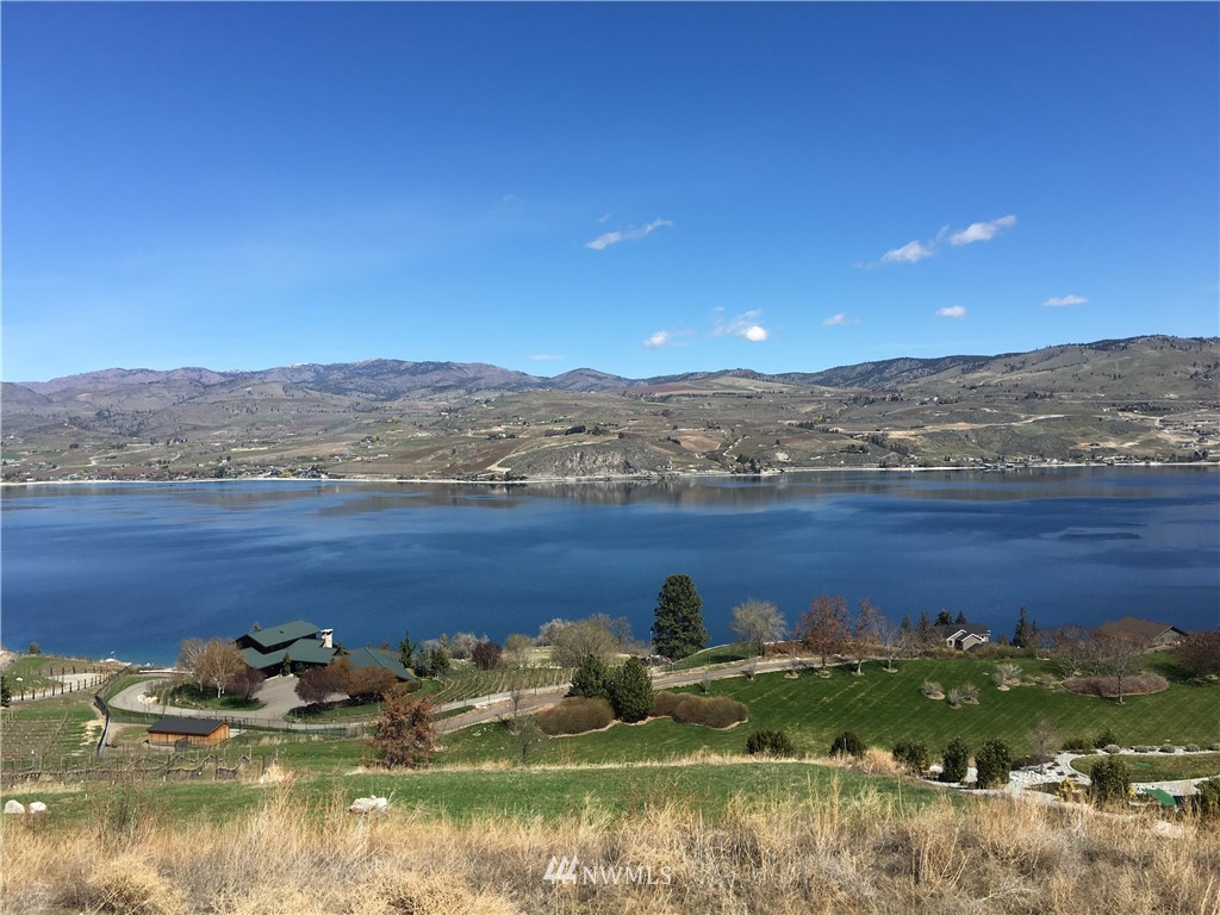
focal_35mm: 29
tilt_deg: -0.8
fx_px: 1022
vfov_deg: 48.2
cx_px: 610
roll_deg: +1.3
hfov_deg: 61.7
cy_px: 458
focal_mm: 4.15
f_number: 2.2
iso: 25
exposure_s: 1/2024
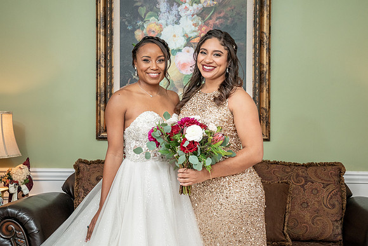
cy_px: 126
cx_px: 187
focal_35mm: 55
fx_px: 564
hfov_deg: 36.1
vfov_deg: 24.6
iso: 2000
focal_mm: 48
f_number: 5.6
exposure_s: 1/250
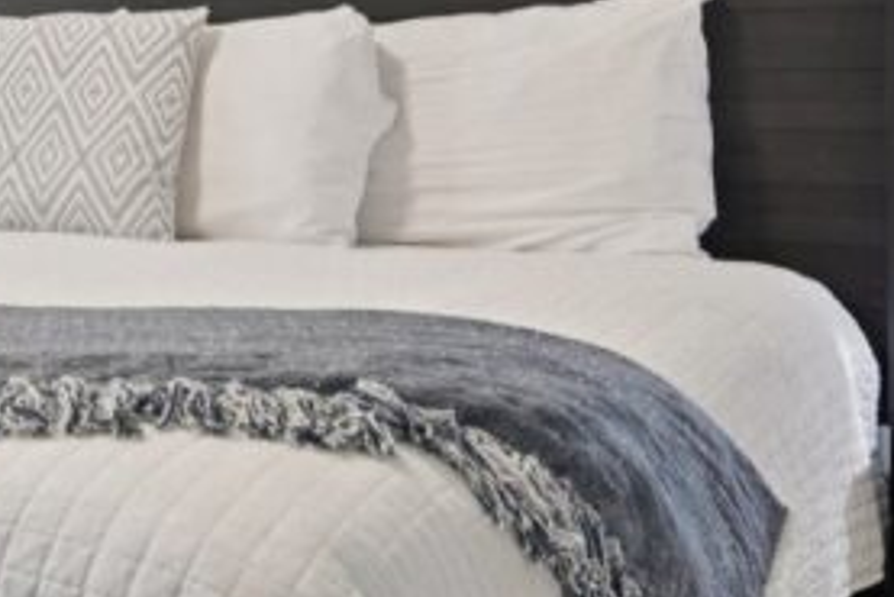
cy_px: 68
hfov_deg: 22.2
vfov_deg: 19.9
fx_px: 1669
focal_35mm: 67
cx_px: -587
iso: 800
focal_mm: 15.5
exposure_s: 1/15
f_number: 8
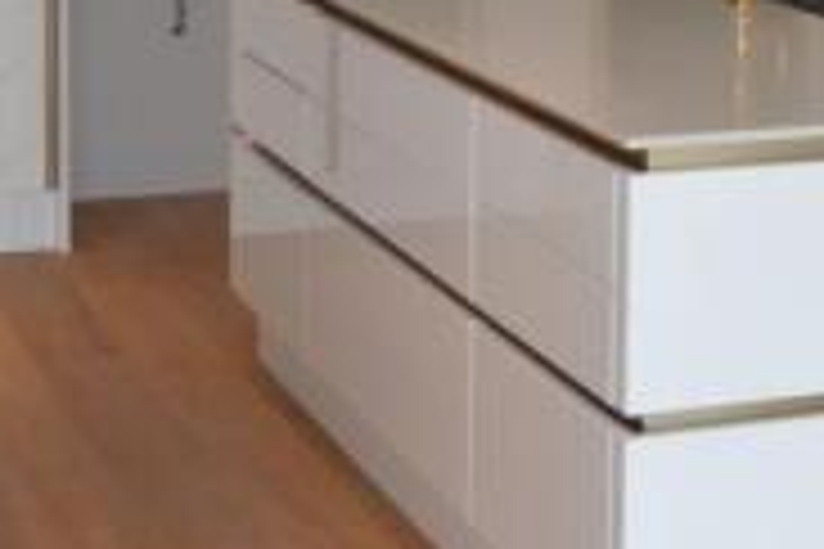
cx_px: 1081
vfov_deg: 11.9
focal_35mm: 113
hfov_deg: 17.0
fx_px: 2581
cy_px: -112
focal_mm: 21
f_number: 4
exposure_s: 1/160
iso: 400
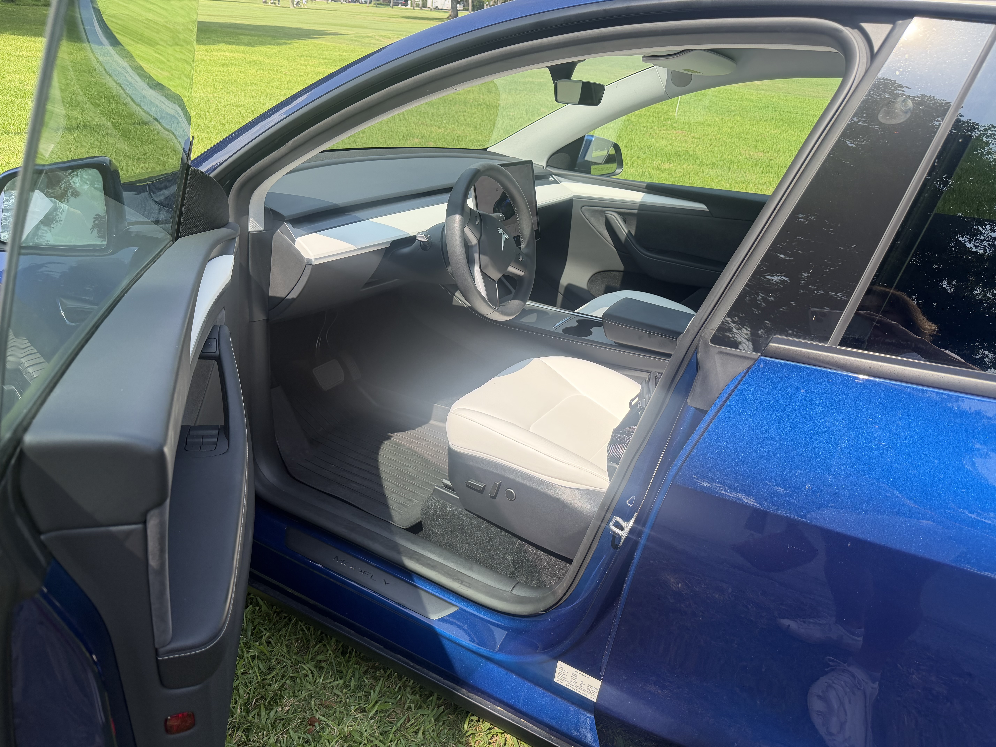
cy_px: 374
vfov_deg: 56.8
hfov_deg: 71.6
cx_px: 498
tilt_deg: -27.6
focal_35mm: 24
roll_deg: -4.0
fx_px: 691
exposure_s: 1/1653
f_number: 1.78
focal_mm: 6.76
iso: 100
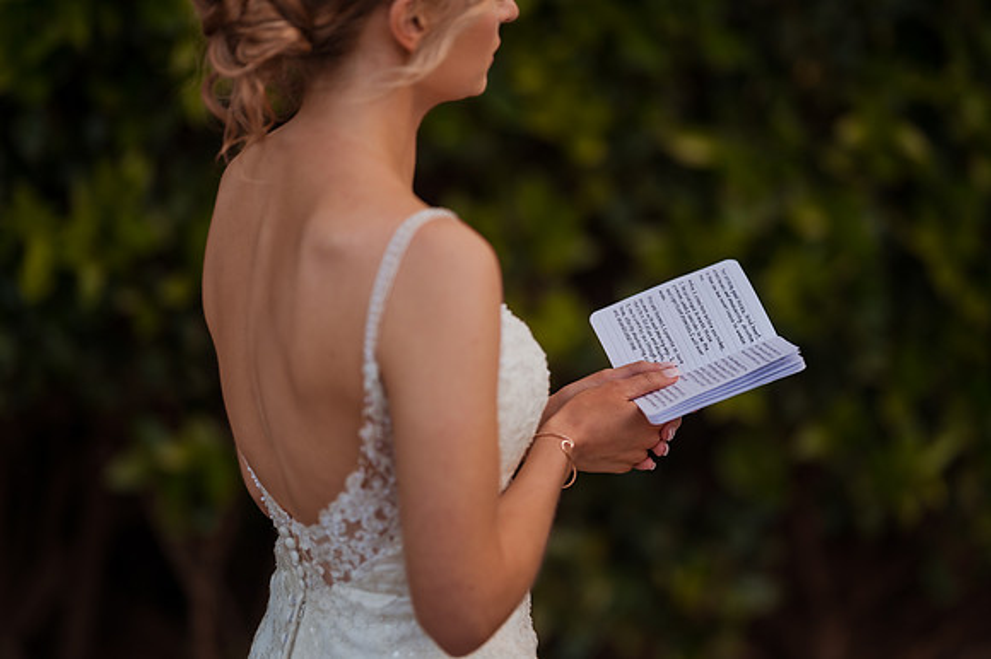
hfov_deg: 14.7
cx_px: 512
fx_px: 3840
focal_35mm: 140
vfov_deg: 9.8
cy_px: 318
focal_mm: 135
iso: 320
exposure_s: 1/1000
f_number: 1.8
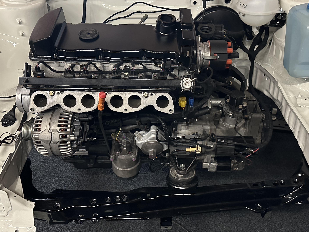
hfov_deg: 53.9
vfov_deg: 41.7
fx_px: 304
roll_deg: +1.2
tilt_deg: -36.6
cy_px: 103
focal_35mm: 34
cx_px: 158
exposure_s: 1/50
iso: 800
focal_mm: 6.86
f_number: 1.78
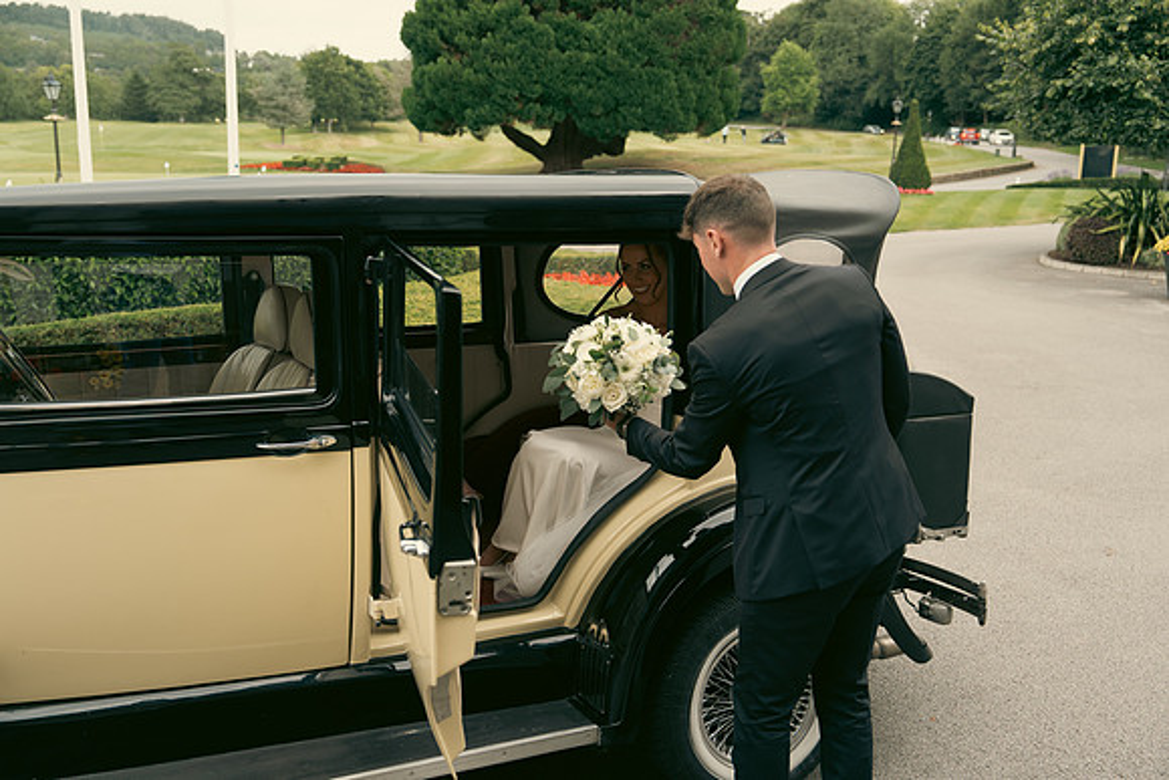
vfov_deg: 36.9
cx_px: 584
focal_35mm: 36
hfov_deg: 53.1
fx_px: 1169
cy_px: 390
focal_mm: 36
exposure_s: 1/500
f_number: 3.5
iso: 250
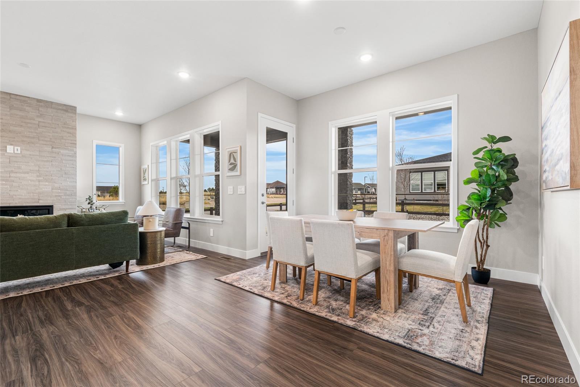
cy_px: 194
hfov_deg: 96.7
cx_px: 290
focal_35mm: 16
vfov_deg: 73.7
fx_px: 258
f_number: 14
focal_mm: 16
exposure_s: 1/2.5
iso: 400
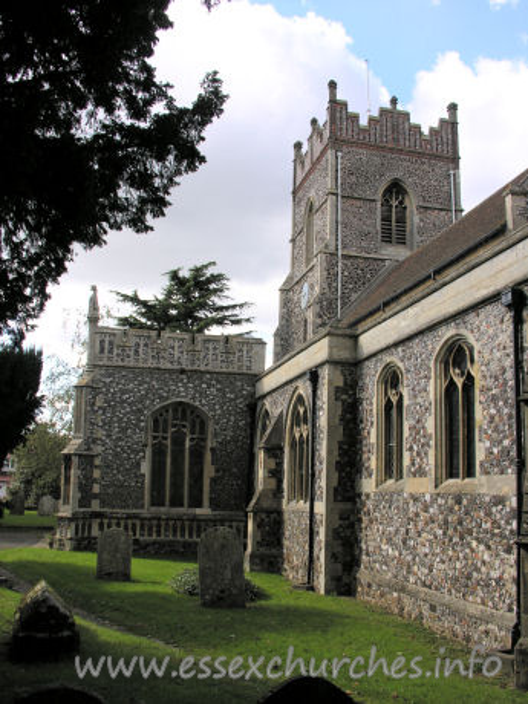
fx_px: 712
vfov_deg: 52.6
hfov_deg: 40.7
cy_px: 352
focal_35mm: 35
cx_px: 264
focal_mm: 8.9
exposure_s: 1/147
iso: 50
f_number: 5
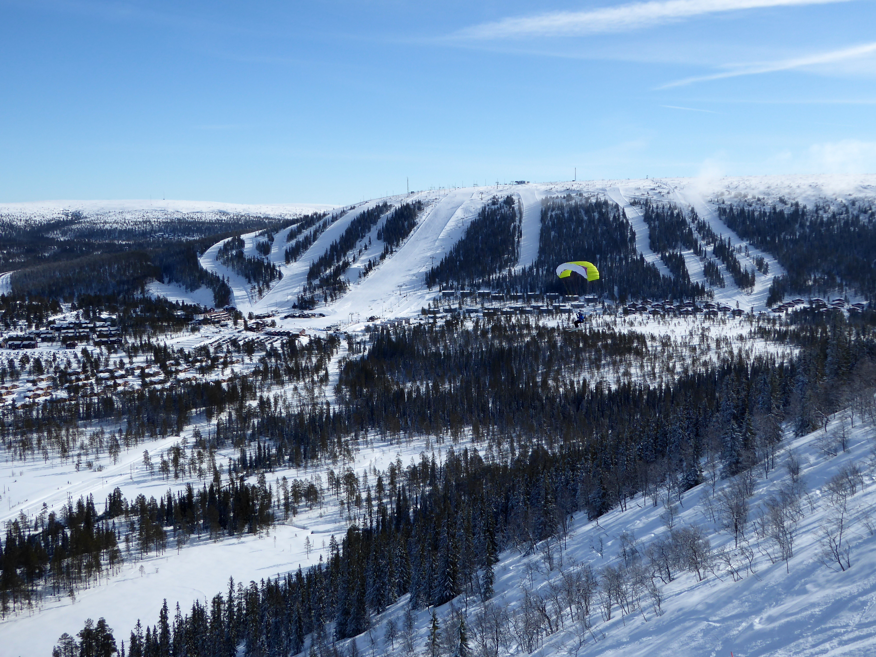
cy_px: 328
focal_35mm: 39
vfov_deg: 36.8
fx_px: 987
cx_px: 438
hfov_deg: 47.9
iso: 80
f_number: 3.7
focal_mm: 6.7
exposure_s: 1/1000
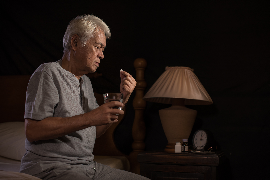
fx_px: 375
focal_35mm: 50
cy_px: 90
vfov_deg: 27.0
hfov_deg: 39.6
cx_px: 135
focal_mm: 50
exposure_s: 1/80
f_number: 2.8
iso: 400
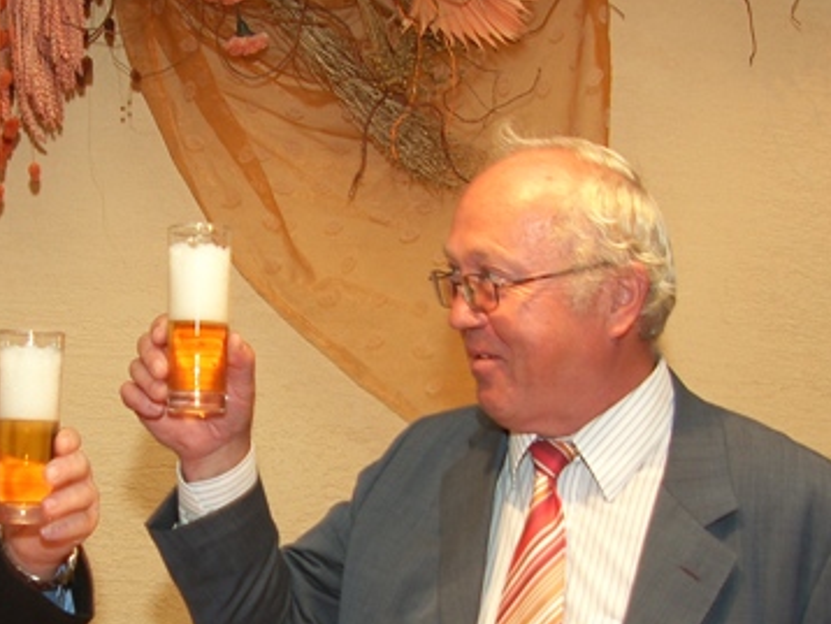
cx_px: 144
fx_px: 1201
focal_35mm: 50
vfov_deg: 28.9
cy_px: 422
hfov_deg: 36.6
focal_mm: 7.4
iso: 50
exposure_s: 1/30
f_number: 2.2
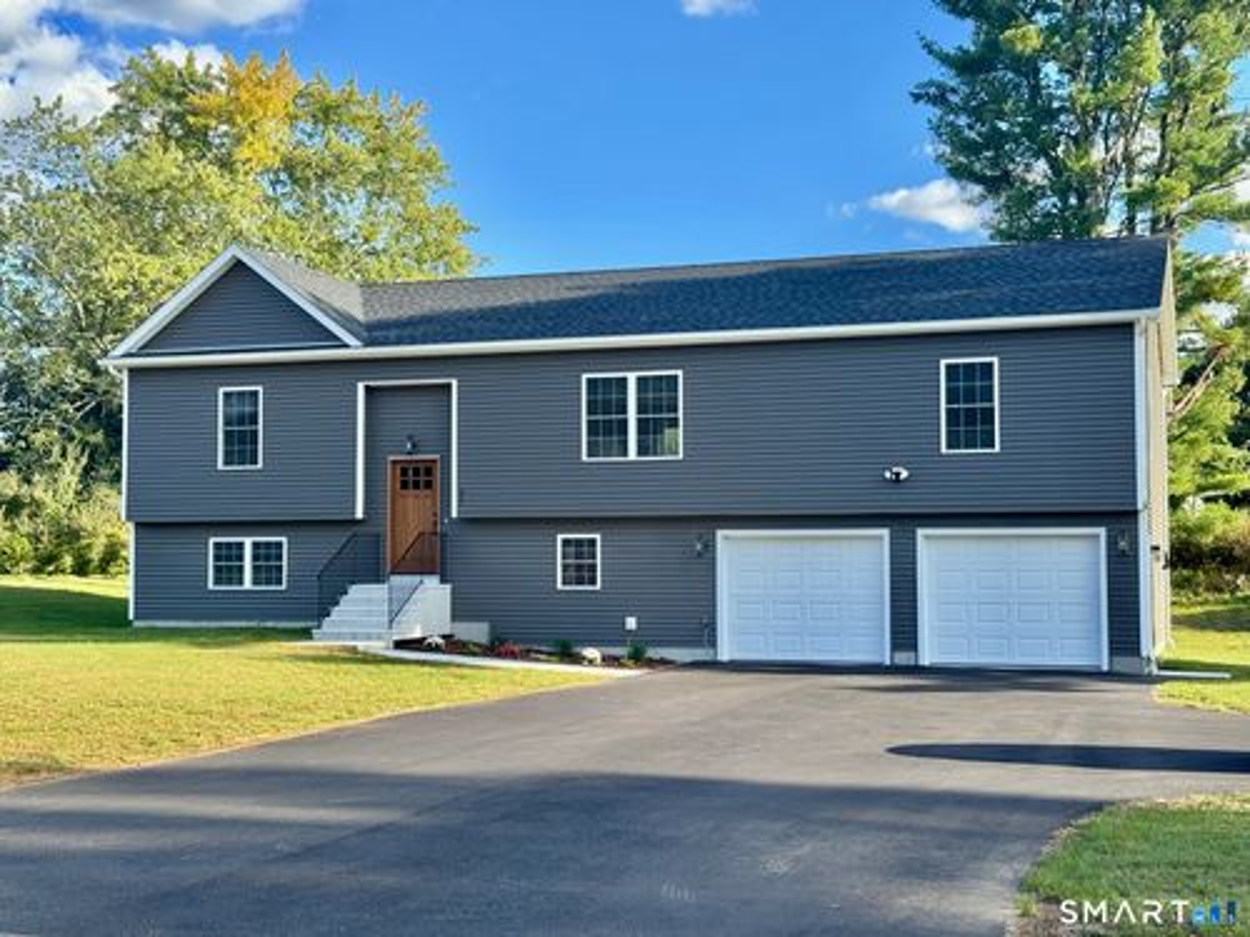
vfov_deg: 30.3
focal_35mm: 48
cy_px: 468
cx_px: 625
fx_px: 1733
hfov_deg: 39.7
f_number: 1.78
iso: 64
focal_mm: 6.76
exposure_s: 1/1238
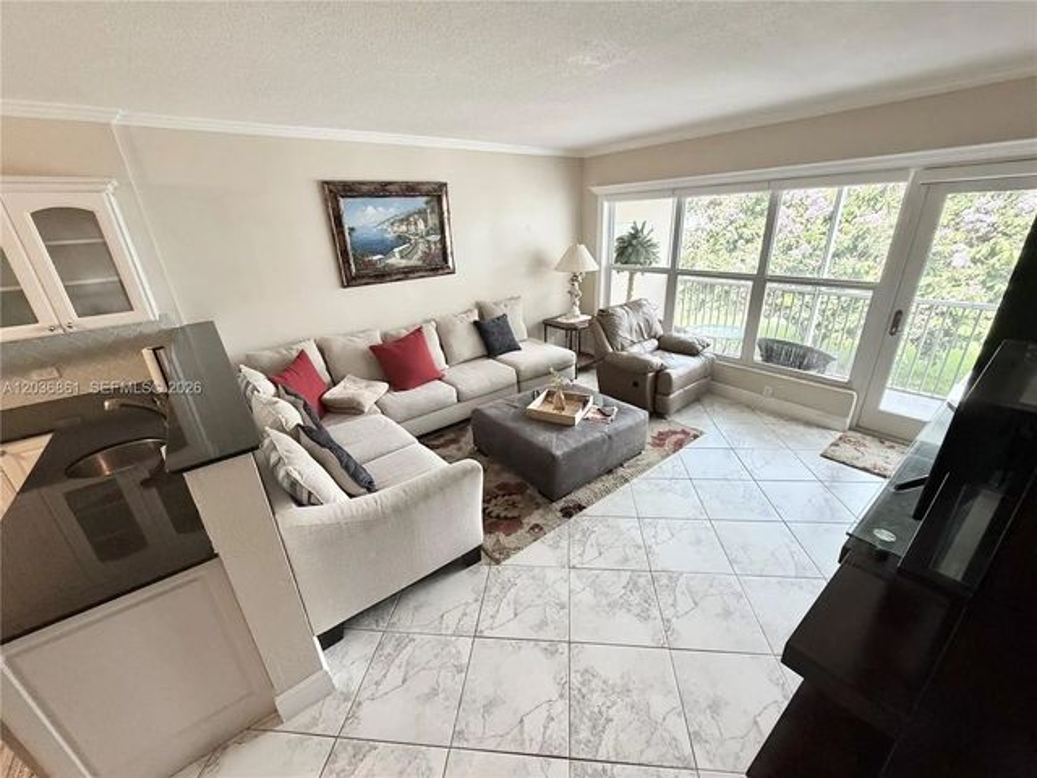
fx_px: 419
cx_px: 518
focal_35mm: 14
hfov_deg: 102.1
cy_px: 389
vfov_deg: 85.7
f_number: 2.2
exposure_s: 1/121
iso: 320
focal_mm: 2.22
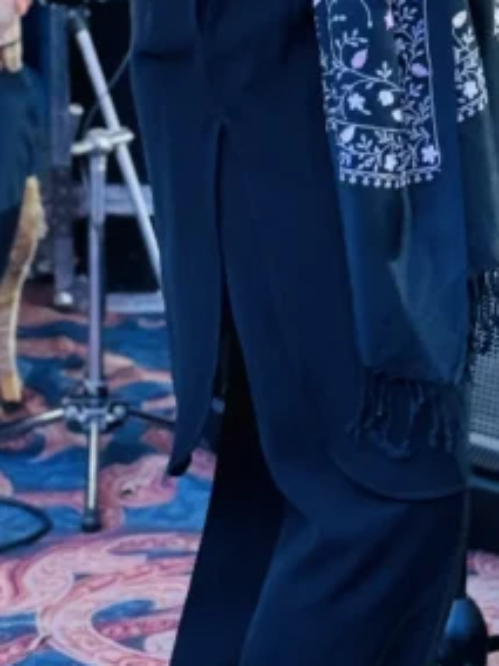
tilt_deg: -7.1
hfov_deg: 8.5
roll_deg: -0.8
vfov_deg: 11.2
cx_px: 522
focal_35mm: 173
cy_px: -110
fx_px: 3325
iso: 250
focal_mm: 6.76
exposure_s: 1/50
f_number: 1.78
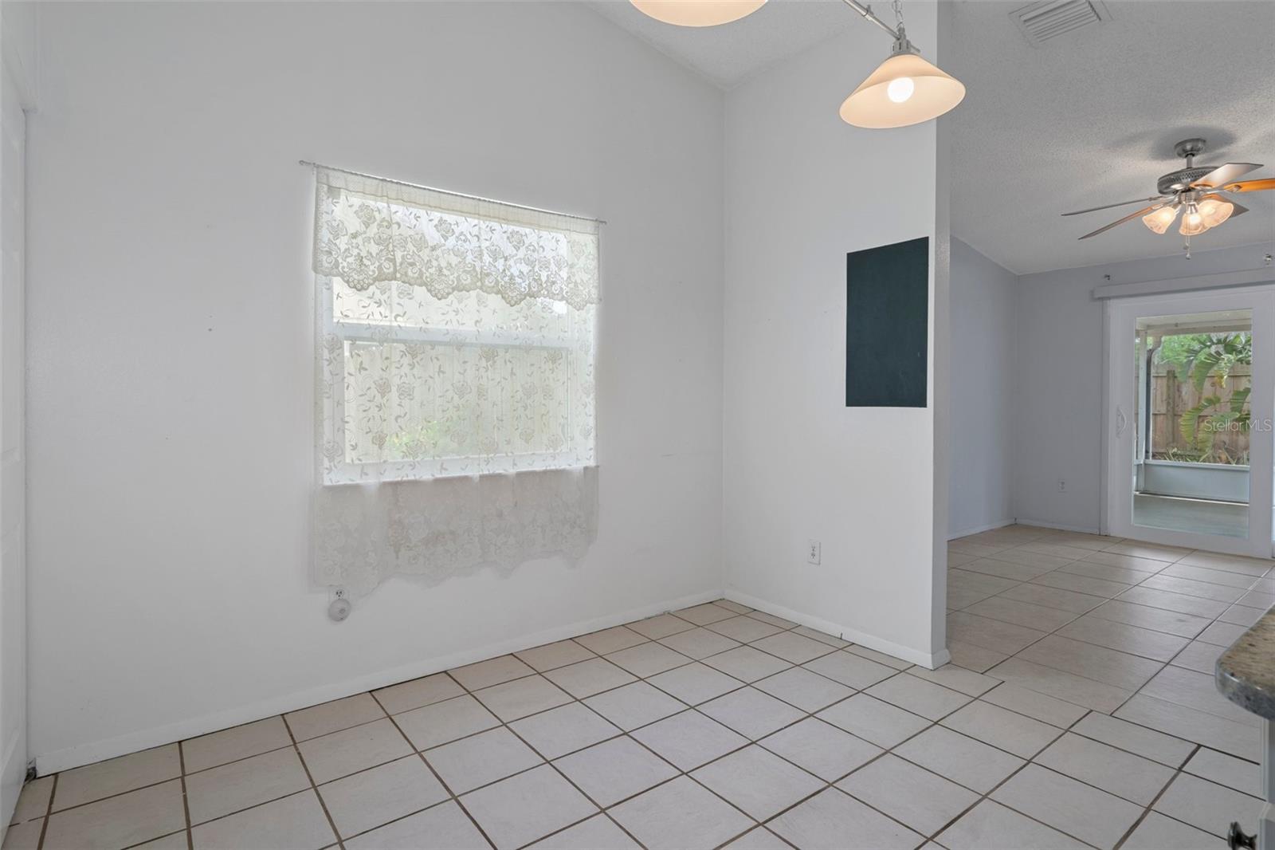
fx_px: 602
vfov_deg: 70.4
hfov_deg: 93.3
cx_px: 638
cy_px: 425
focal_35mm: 17
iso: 320
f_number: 9
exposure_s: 1
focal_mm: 17
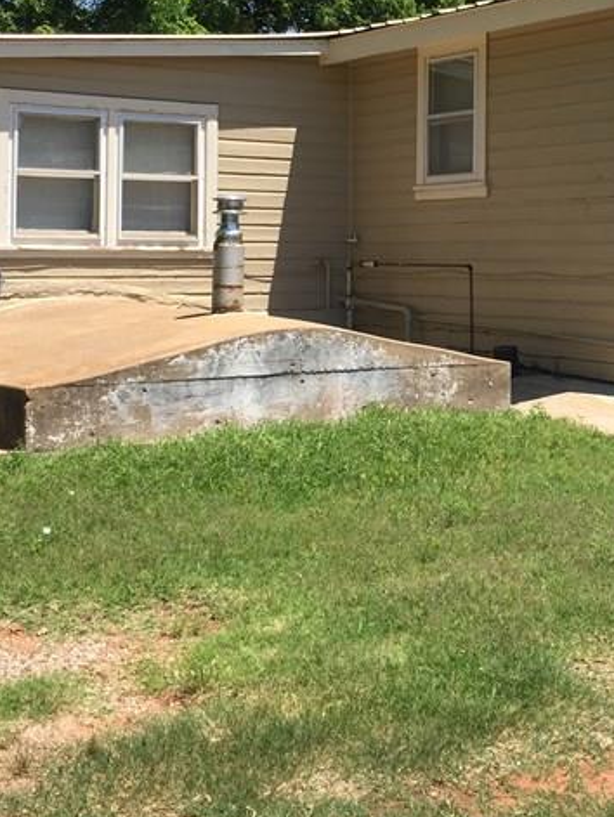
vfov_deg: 30.0
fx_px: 1488
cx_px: 552
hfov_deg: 22.7
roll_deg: -1.0
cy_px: 170
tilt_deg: +2.5
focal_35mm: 63
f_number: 2.2
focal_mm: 4.15
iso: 32
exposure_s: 1/1647
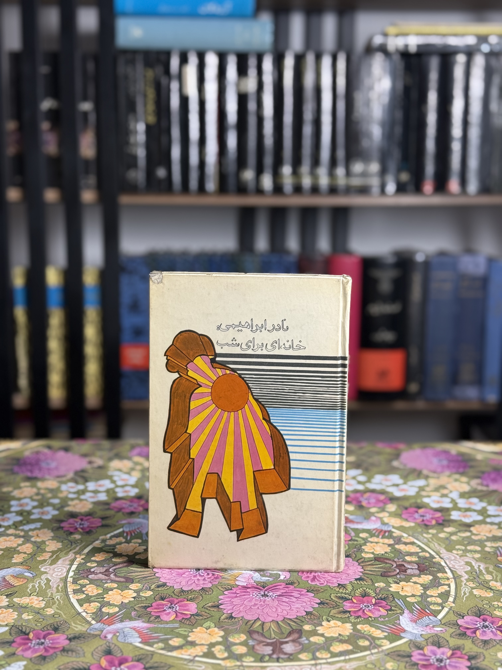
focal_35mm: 48
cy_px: 335
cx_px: 251
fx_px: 928
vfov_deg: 39.7
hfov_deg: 30.3
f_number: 1.78
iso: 80
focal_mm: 6.76
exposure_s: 1/100
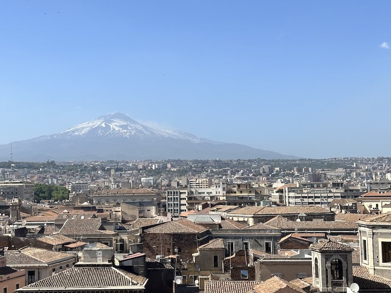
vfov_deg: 22.9
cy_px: 153
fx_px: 723
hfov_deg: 30.2
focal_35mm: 64
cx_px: 152
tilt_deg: +3.1
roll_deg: +0.3
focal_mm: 6.86
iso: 64
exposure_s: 1/4785
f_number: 1.78
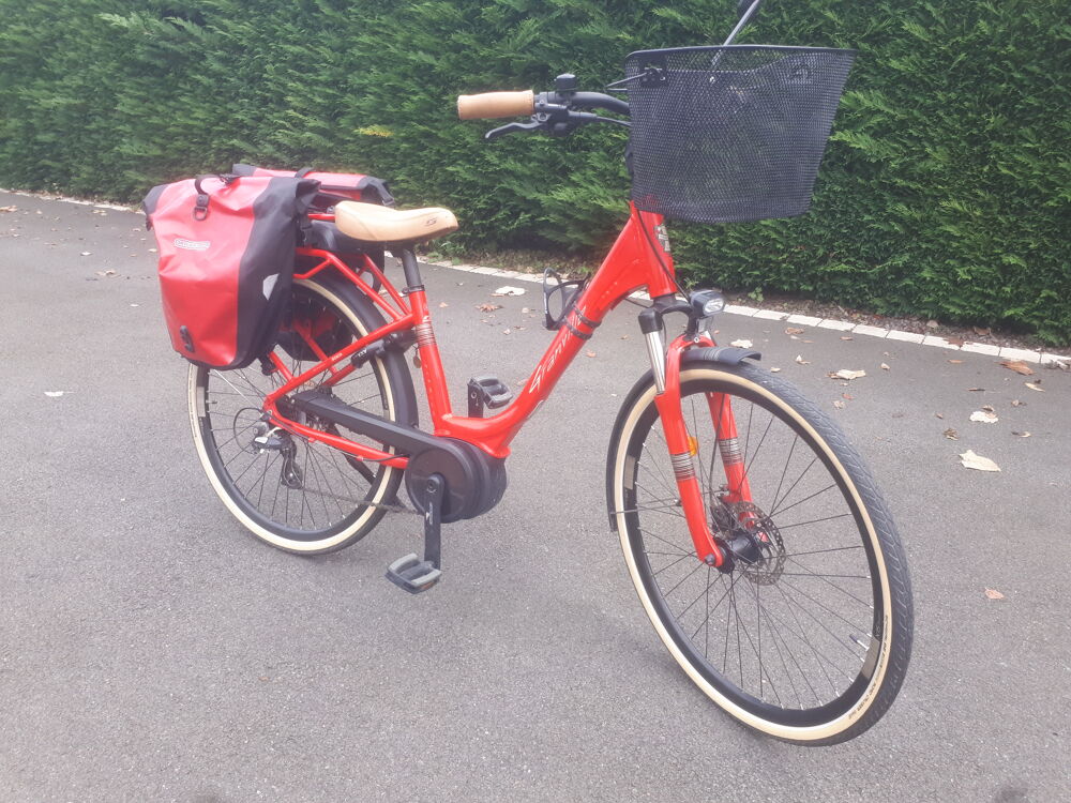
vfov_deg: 51.4
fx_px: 835
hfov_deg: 65.3
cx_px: 536
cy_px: 402
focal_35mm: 27
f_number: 1.9
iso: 64
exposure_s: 1/100
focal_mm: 3.6
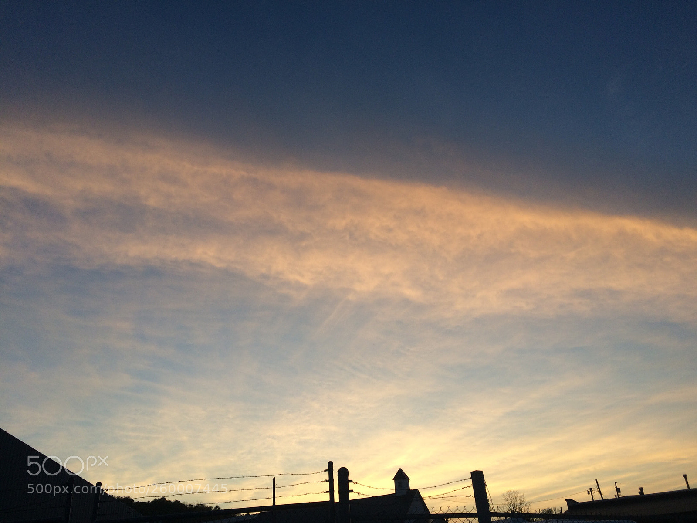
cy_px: 262
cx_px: 348
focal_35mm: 29
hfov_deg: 61.7
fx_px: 584
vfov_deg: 48.2
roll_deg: +3.3
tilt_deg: +31.6
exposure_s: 1/321
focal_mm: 4.15
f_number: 2.2
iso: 32
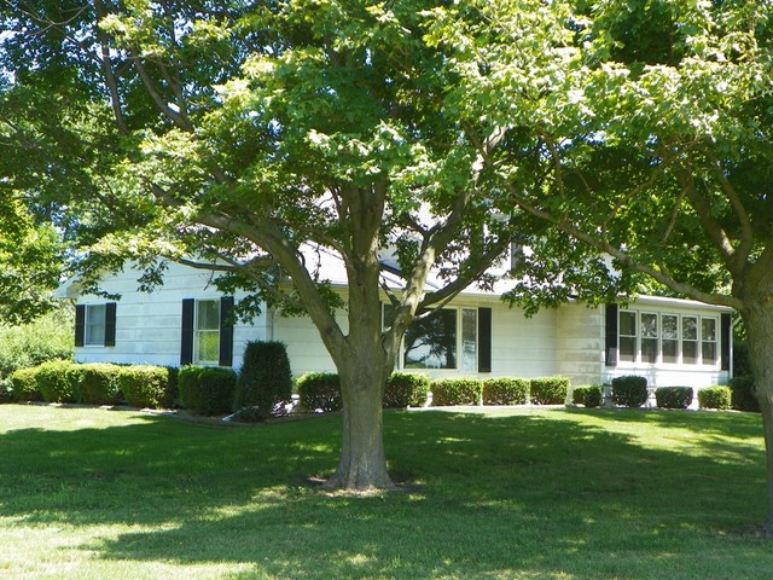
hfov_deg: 35.5
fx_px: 1206
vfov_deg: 27.0
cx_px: 386
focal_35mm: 54
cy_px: 290
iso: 64
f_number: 3.5
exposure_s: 1/125
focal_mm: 9.6
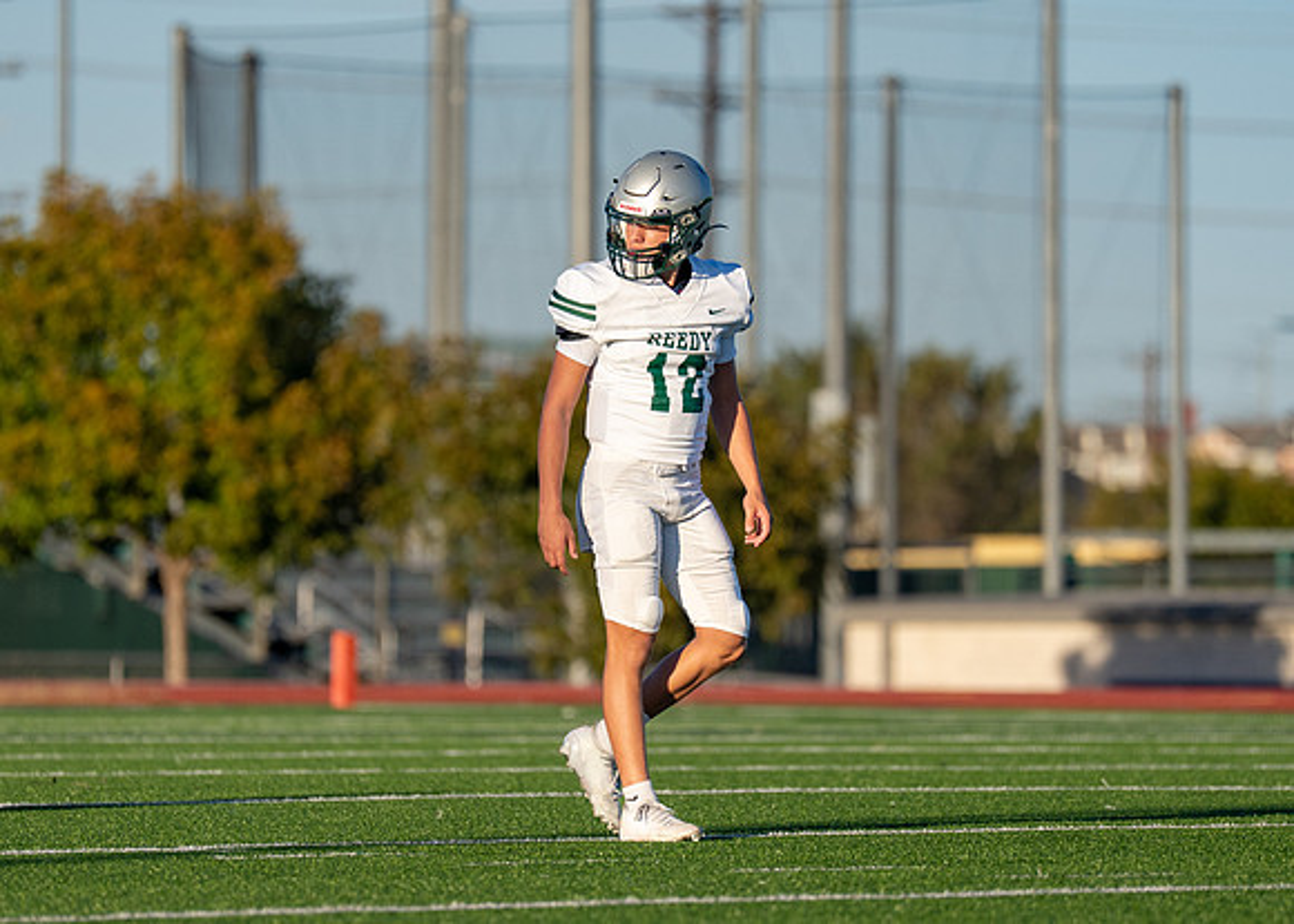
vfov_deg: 4.0
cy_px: 496
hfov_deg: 5.6
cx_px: 664
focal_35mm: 363
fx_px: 13320
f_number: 2.8
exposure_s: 1/4000
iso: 160
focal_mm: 200
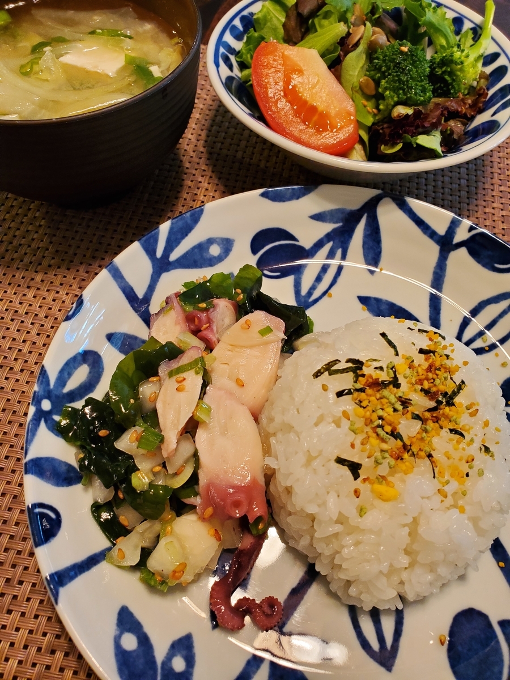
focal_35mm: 26
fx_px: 511
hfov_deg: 53.1
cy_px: 340
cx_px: 255
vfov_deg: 67.3
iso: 250
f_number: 2.4
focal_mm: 4.3
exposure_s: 1/39
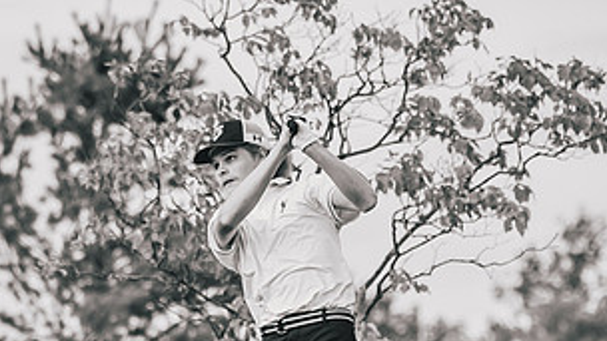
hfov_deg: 6.4
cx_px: 228
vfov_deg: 3.6
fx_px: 5440
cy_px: 268
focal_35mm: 338
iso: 400
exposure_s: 1/3200
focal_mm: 113
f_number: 2.8
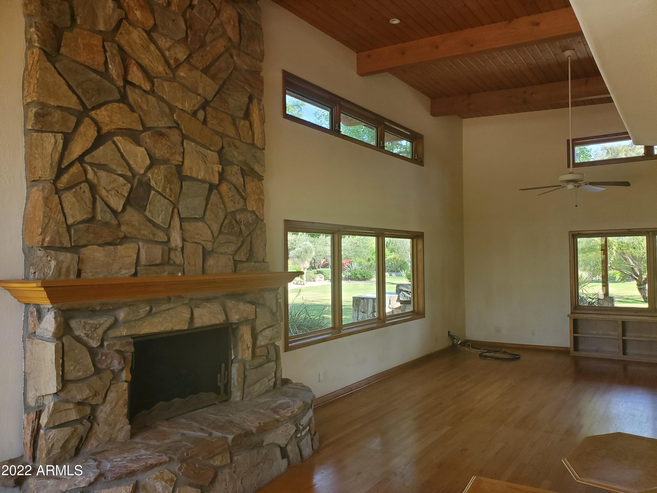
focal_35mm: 26
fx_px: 493
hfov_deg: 67.3
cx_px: 328
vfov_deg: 53.1
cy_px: 246
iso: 125
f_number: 2.4
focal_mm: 4.3
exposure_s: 1/120
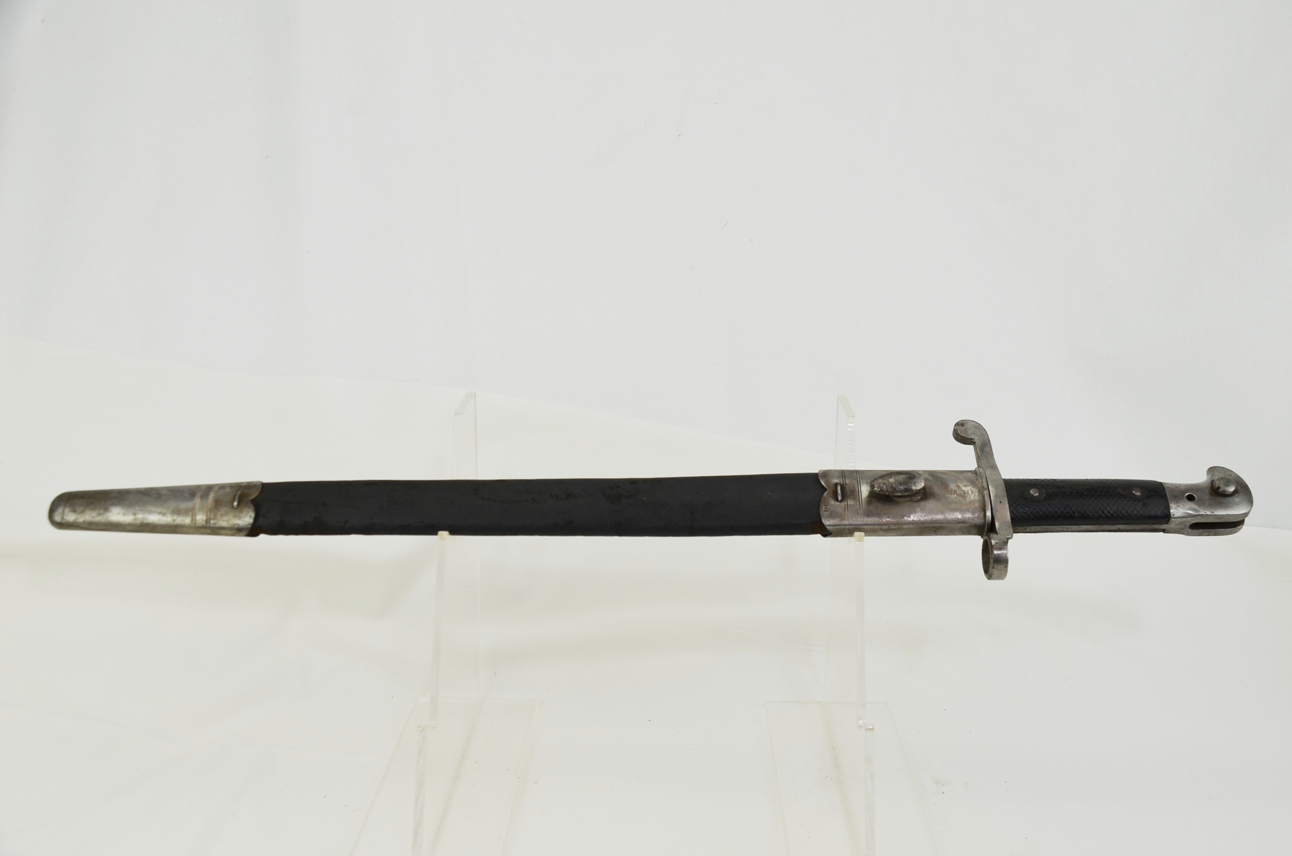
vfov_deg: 31.8
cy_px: 428
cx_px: 646
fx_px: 1504
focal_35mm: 42
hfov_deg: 46.5
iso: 200
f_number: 5.6
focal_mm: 28
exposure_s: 1/125
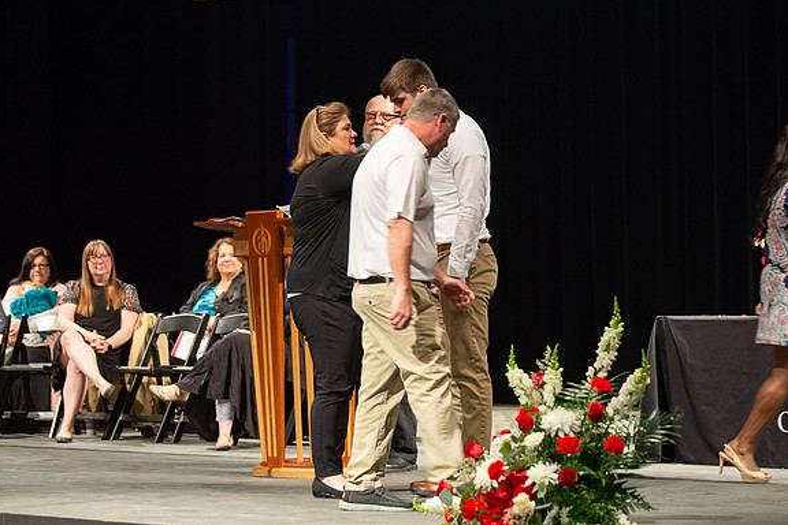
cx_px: 446
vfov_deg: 10.8
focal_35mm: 127
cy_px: 246
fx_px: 2780
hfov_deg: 16.1
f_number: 4
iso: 1600
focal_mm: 105
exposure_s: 1/100
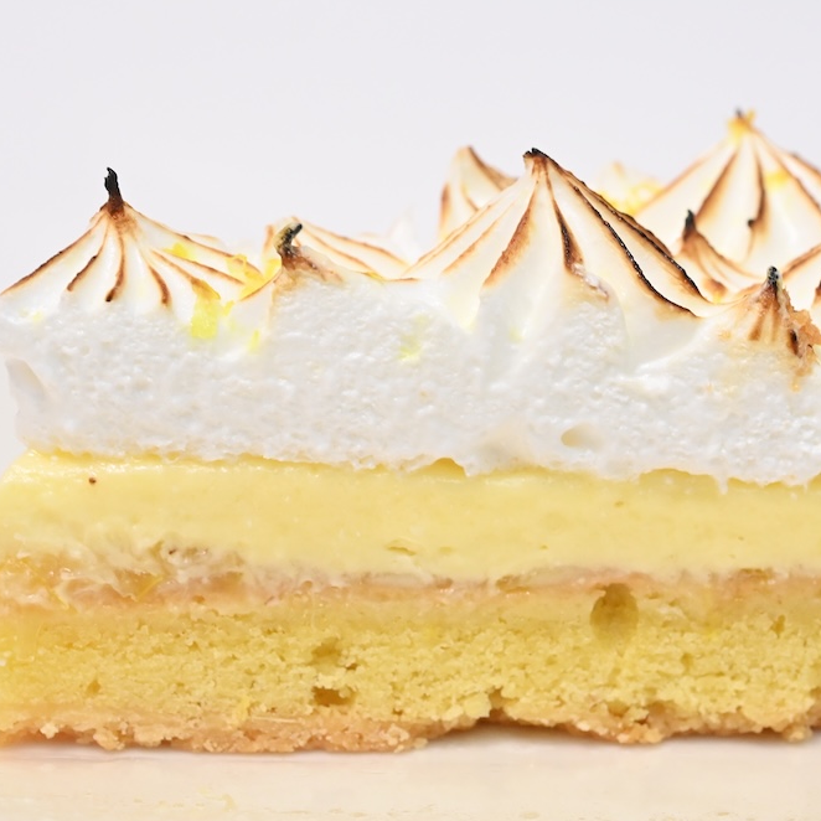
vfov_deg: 22.5
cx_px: 574
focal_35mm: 77
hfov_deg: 22.3
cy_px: 412
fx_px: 2066
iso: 6400
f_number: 11
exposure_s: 1/100
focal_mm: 60
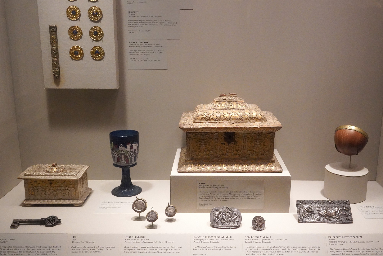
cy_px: 128
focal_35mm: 30
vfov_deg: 43.6
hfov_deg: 61.9
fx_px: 319
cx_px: 192
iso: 8000
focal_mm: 30
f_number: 9
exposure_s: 1/100
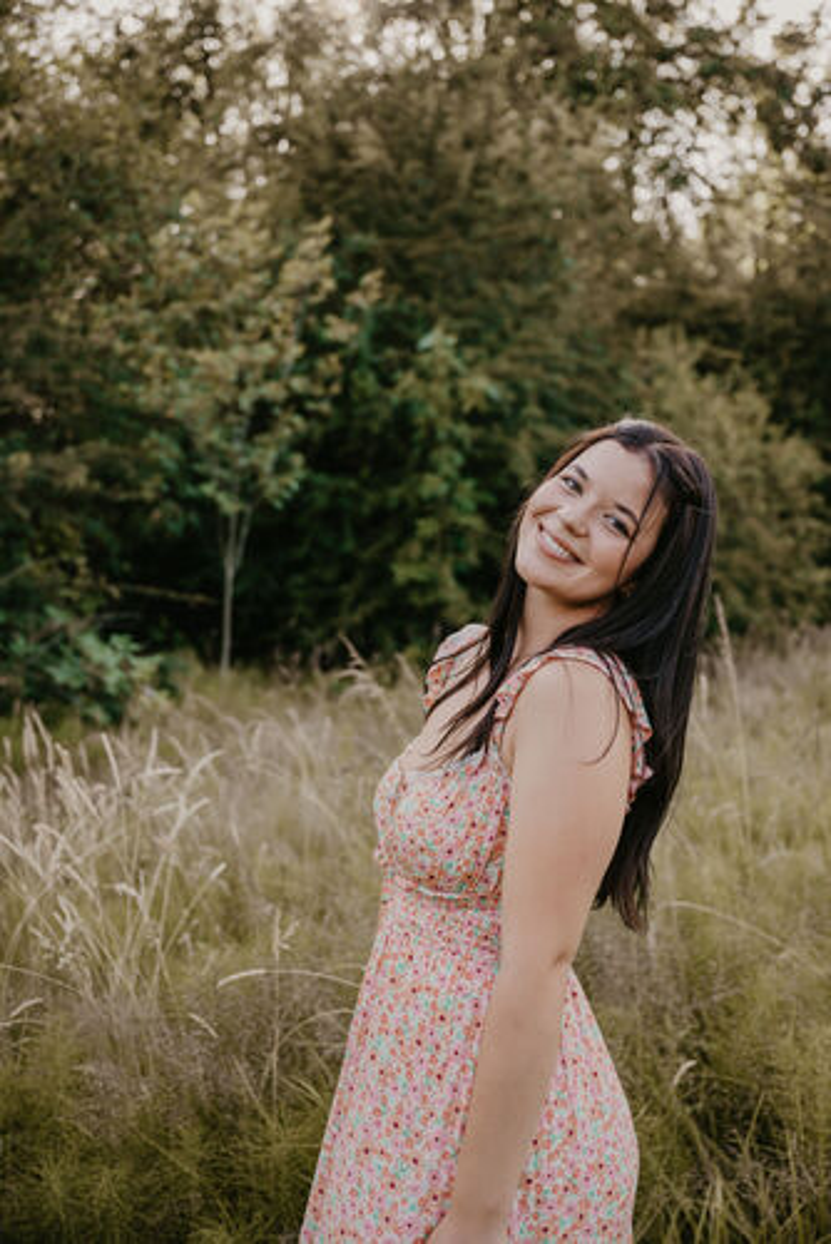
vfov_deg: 54.4
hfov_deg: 37.9
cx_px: 416
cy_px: 622
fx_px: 1210
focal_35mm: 35
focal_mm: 35
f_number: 2.8
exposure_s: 1/640
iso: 400
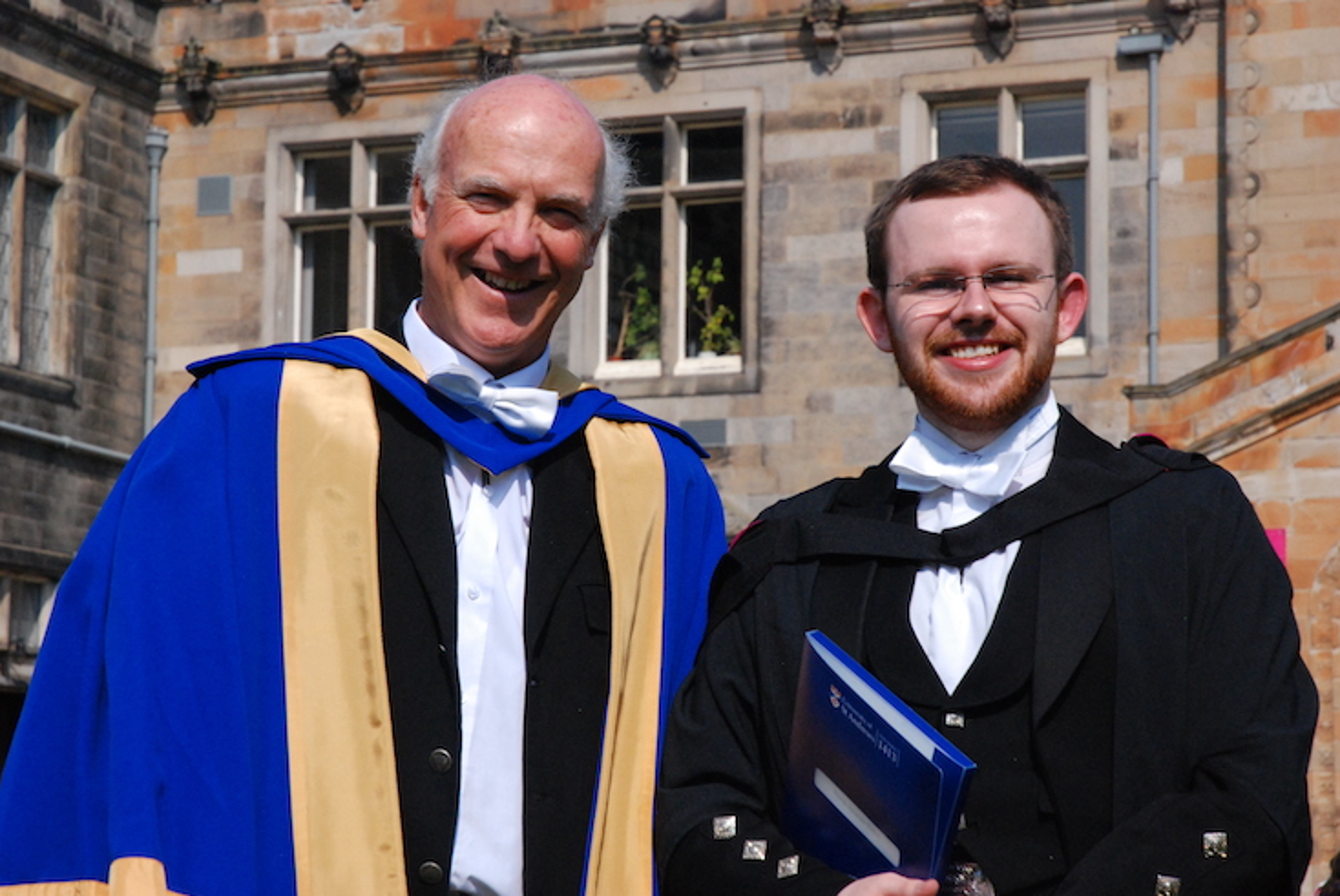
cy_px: 445
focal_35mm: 95
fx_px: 3540
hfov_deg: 21.4
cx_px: 665
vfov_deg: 14.4
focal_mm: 62
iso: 1000
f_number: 10
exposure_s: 1/1600
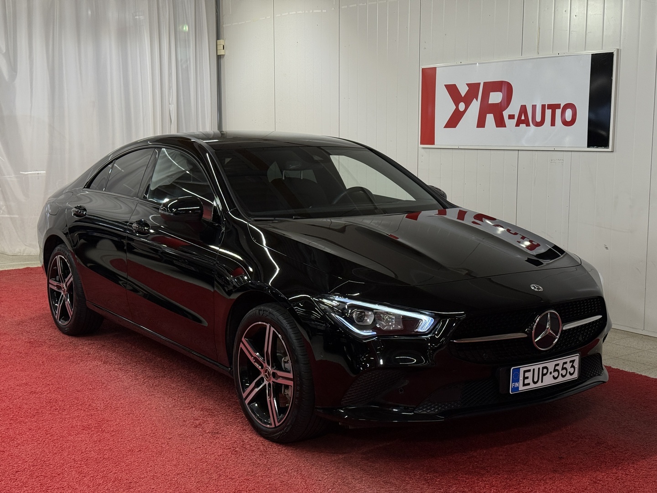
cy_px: 246
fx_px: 911
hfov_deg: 39.7
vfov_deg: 30.3
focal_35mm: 48
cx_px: 328
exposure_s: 1/221
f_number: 1.78
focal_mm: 6.76
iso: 125
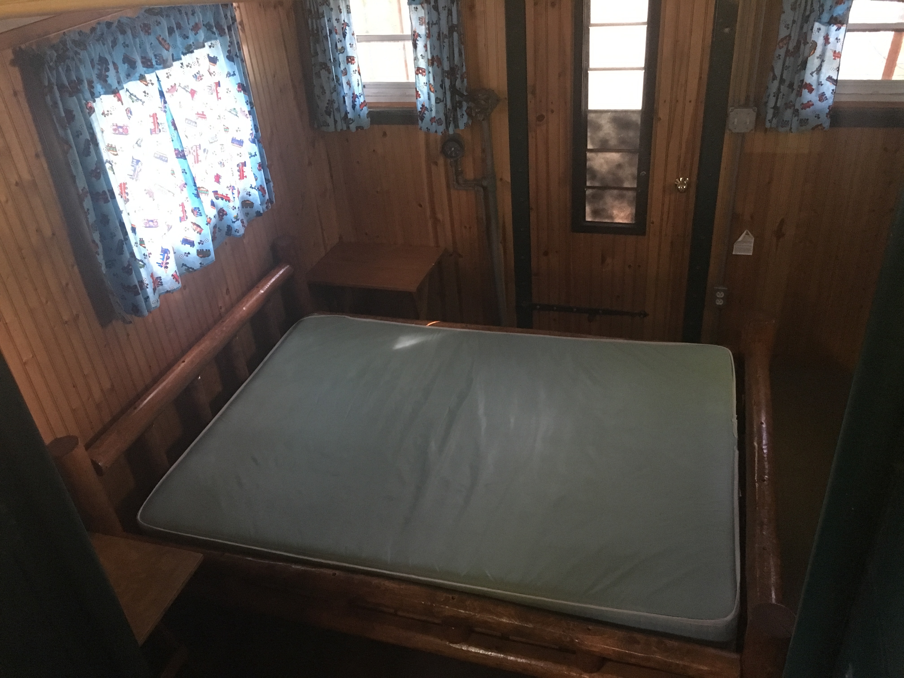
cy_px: 339
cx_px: 452
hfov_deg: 61.7
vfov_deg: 48.2
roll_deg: +4.9
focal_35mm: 29
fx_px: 757
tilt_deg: -31.3
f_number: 2.2
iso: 320
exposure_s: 1/15
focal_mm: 4.15
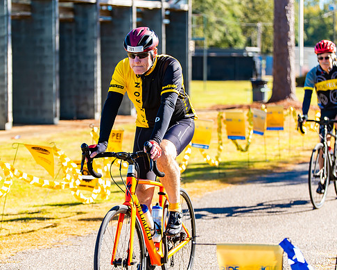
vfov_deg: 13.4
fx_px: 1147
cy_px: 128
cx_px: 167
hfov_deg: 16.7
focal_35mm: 115
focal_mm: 85
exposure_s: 1/800
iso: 250
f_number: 2.8
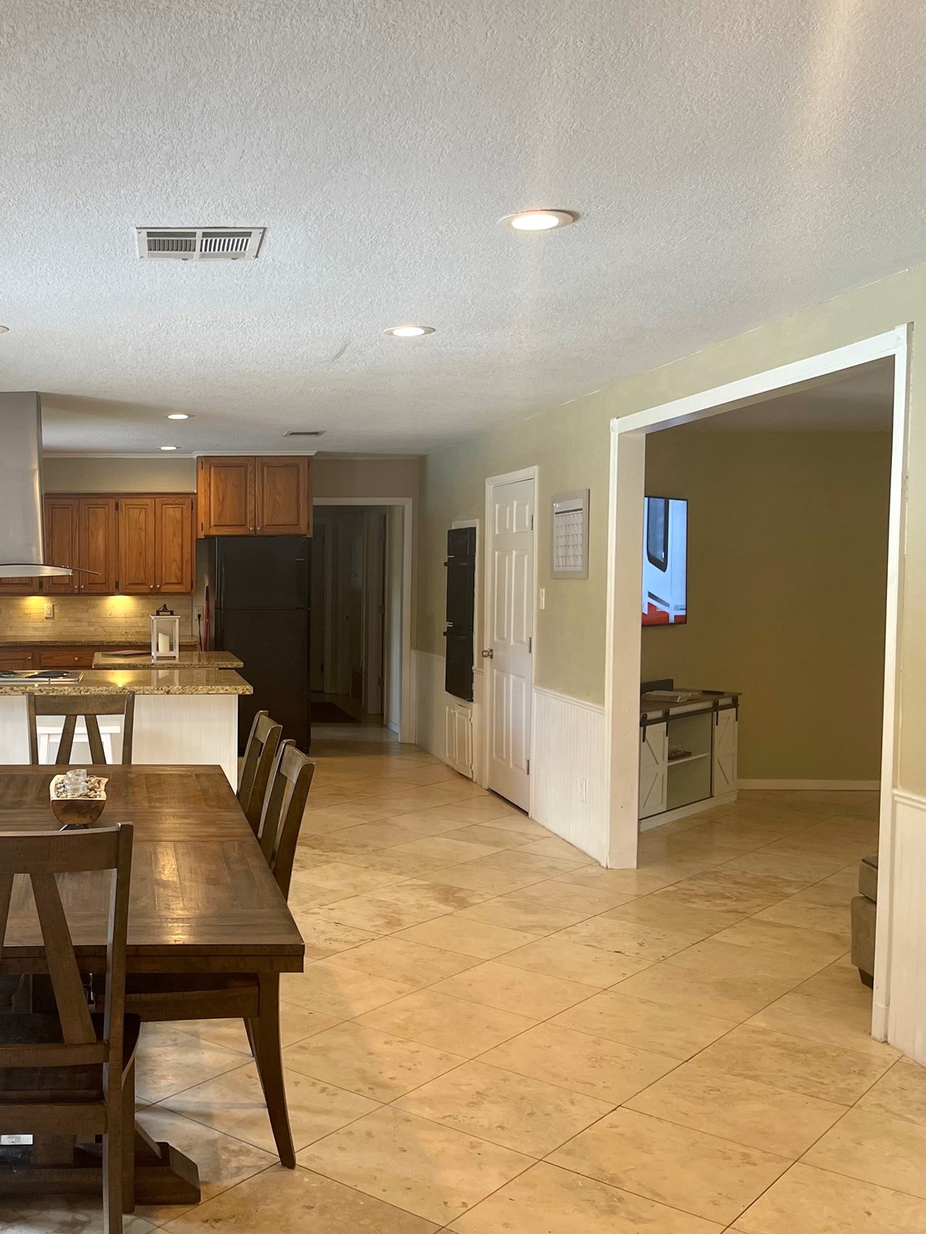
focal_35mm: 35
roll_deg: -0.4
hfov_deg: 38.6
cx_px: 141
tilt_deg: -2.5
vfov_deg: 52.6
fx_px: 1248
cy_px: 617
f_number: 1.6
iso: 80
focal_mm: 5.1
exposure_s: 1/120
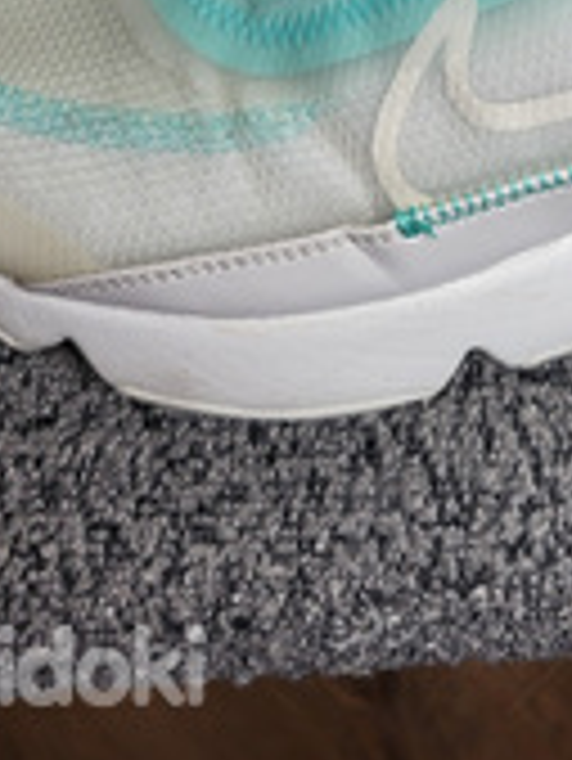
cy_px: -301
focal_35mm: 77
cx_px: 601
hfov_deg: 18.5
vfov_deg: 22.0
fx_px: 1694
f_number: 1.8
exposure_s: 1/100
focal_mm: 5.4
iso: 125
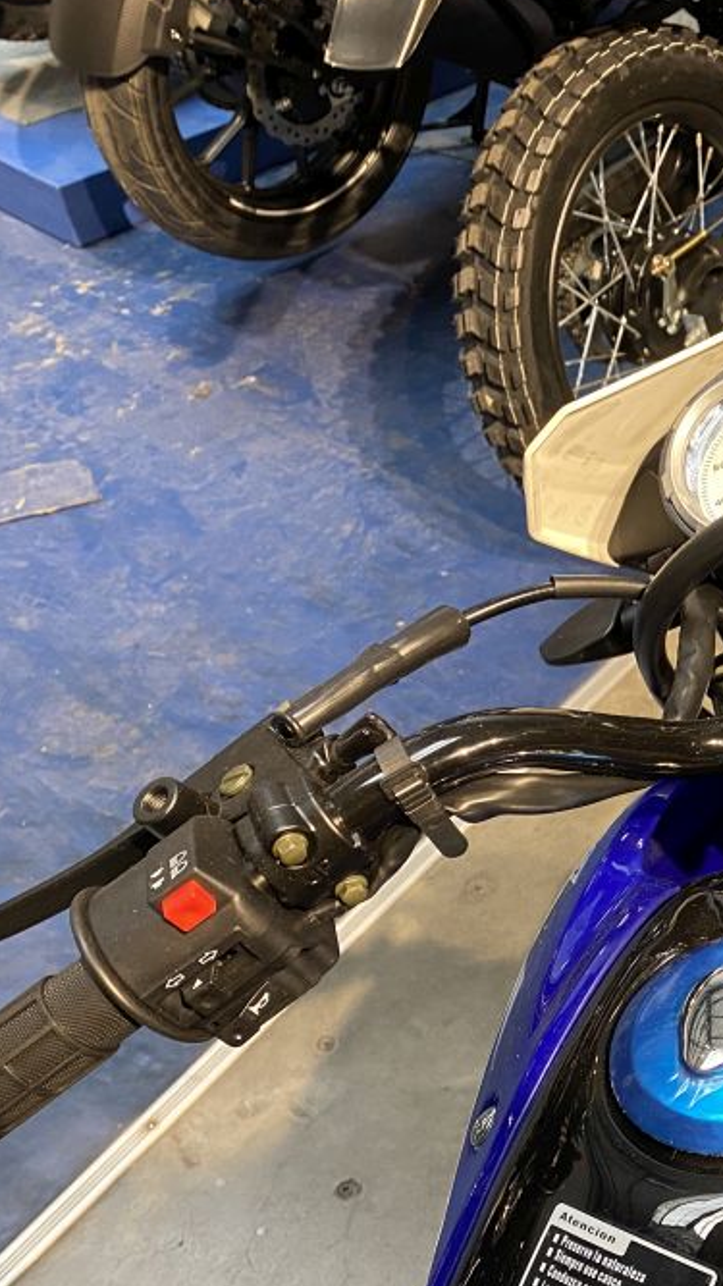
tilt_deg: -45.9
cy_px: 741
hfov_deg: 23.3
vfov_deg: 45.3
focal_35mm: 45
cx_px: 954
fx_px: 1534
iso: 200
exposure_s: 1/50
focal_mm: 4.25
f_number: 1.8
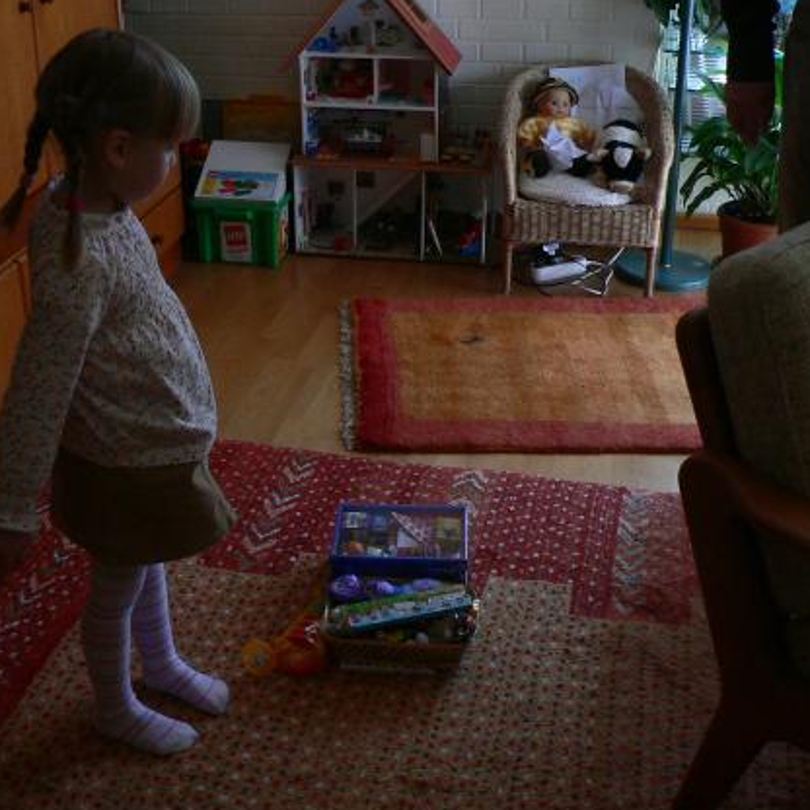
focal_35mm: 49
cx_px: 273
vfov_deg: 34.7
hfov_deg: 34.4
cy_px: 387
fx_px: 1297
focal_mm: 6
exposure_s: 1/100
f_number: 2.8
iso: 200
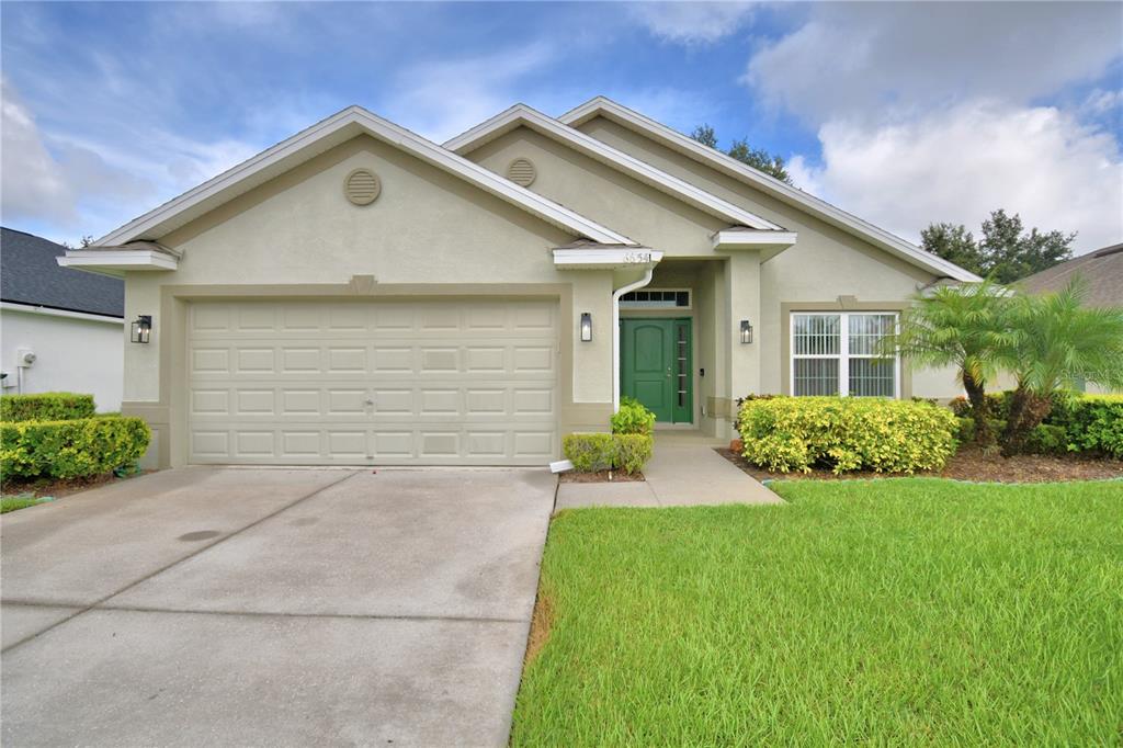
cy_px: 374
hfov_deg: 93.3
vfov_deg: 70.4
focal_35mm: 17
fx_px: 530
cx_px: 562
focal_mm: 11.5
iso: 100
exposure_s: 1/800
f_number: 4.8
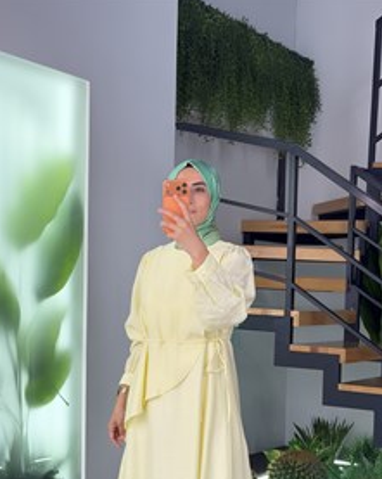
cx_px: 181
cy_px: 350
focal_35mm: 70
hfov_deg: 21.8
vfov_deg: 26.9
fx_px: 991
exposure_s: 1/168
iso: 64
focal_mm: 6.76
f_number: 1.78
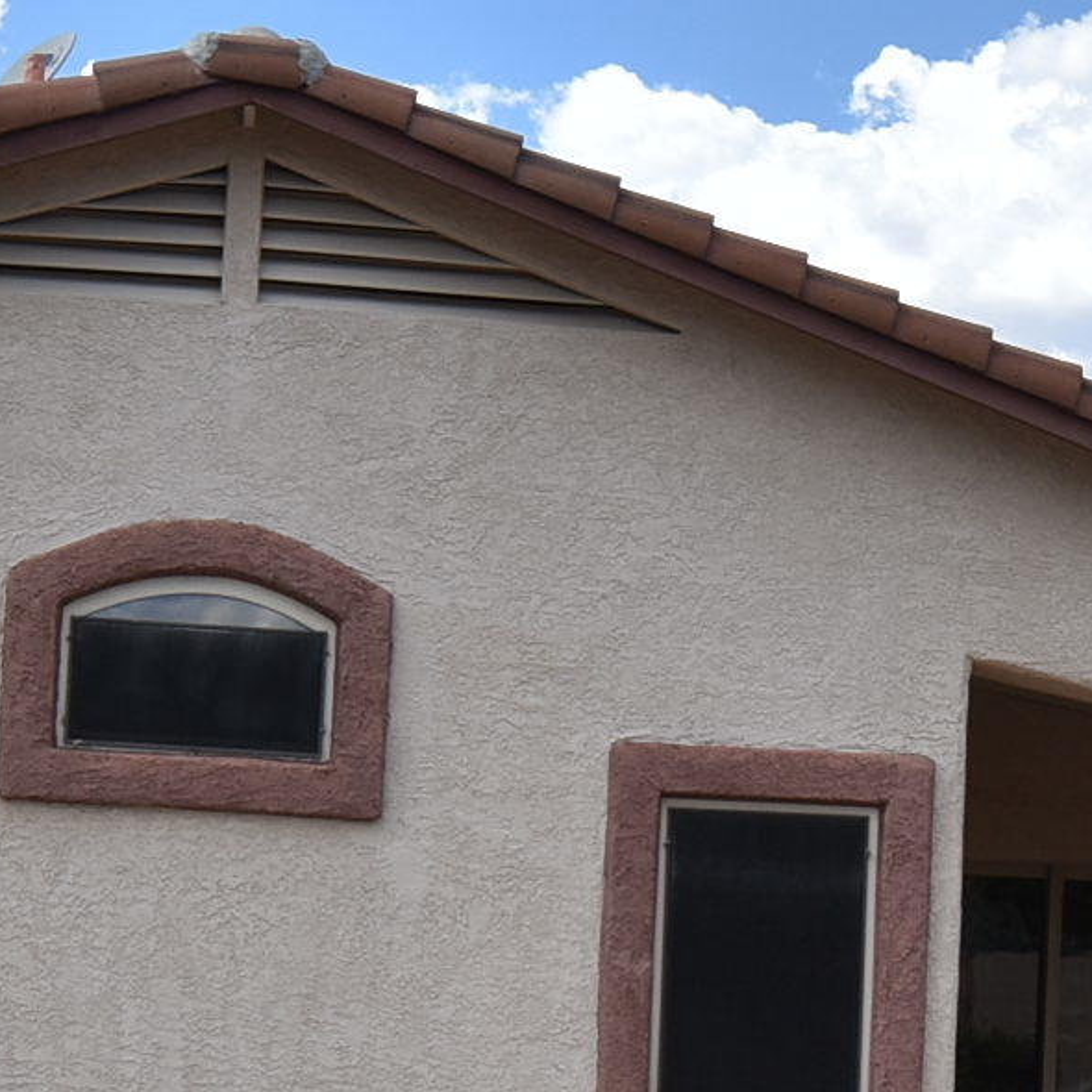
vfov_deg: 20.3
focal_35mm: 84
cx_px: 470
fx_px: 3004
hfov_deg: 20.6
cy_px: 933
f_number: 10
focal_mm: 13
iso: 200
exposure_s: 1/400
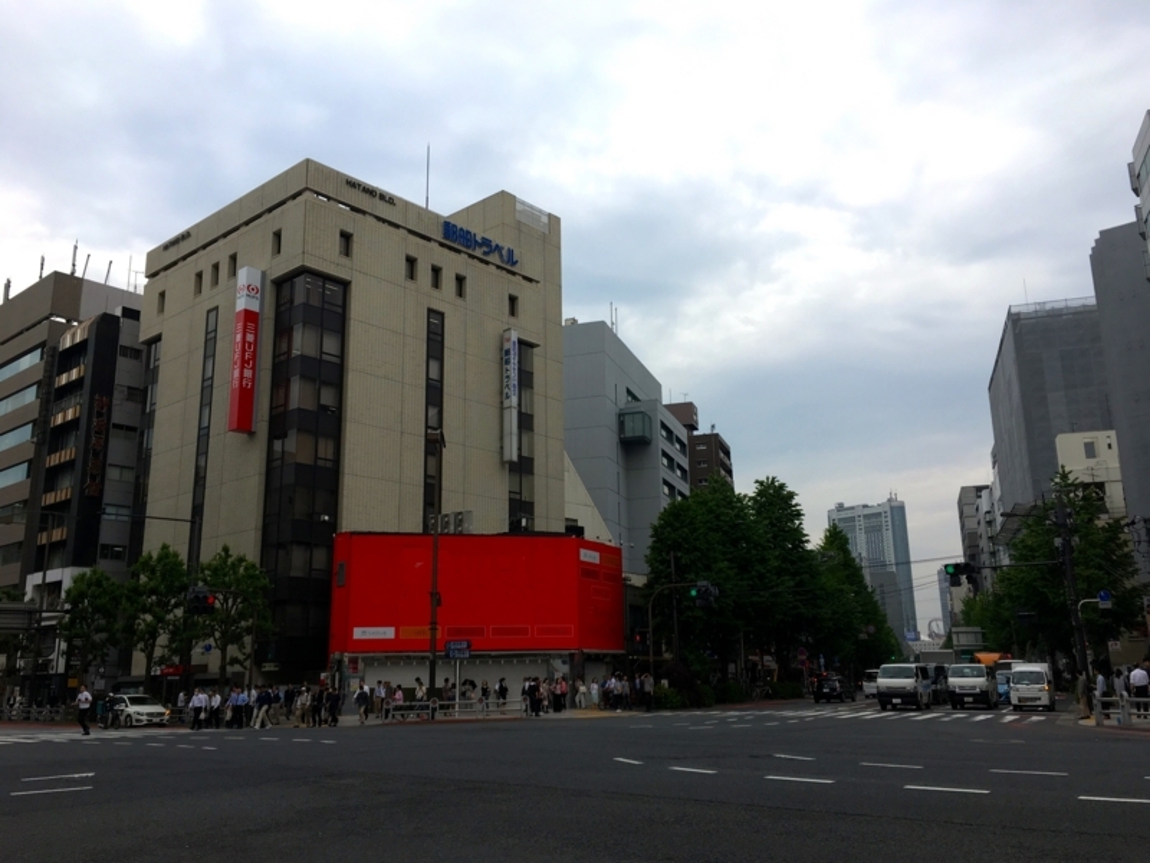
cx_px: 575
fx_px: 963
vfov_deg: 48.2
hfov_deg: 61.7
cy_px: 432
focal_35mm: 29
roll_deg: +1.7
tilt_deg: +11.9
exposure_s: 1/1508
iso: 25
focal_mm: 4.15
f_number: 2.2
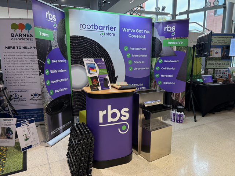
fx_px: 177
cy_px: 88
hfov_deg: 67.3
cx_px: 118
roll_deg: -0.1
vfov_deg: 53.1
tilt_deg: -10.1
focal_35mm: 26
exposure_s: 1/120
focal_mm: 5.96
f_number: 1.6
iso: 160
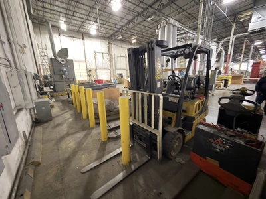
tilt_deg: -11.2
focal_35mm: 14
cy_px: 100
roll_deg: +1.9
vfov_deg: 85.7
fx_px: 108
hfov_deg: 102.1
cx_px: 133
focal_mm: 2.22
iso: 1000
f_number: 2.2
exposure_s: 1/7
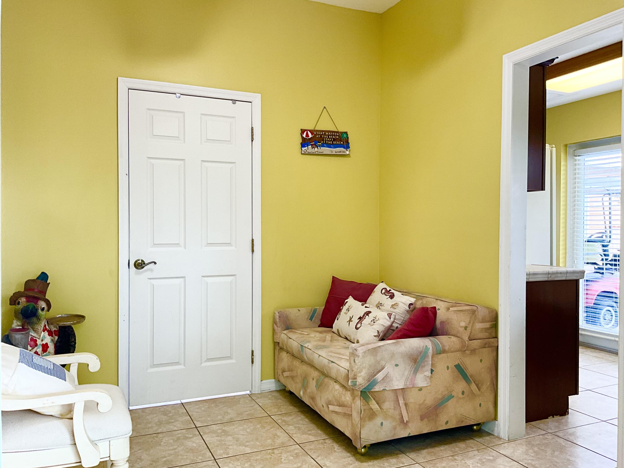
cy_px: 234
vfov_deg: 48.2
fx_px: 523
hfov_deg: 61.7
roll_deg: -0.2
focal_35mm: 29
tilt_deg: -1.2
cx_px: 312
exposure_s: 1/82
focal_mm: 3
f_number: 1.8
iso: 64
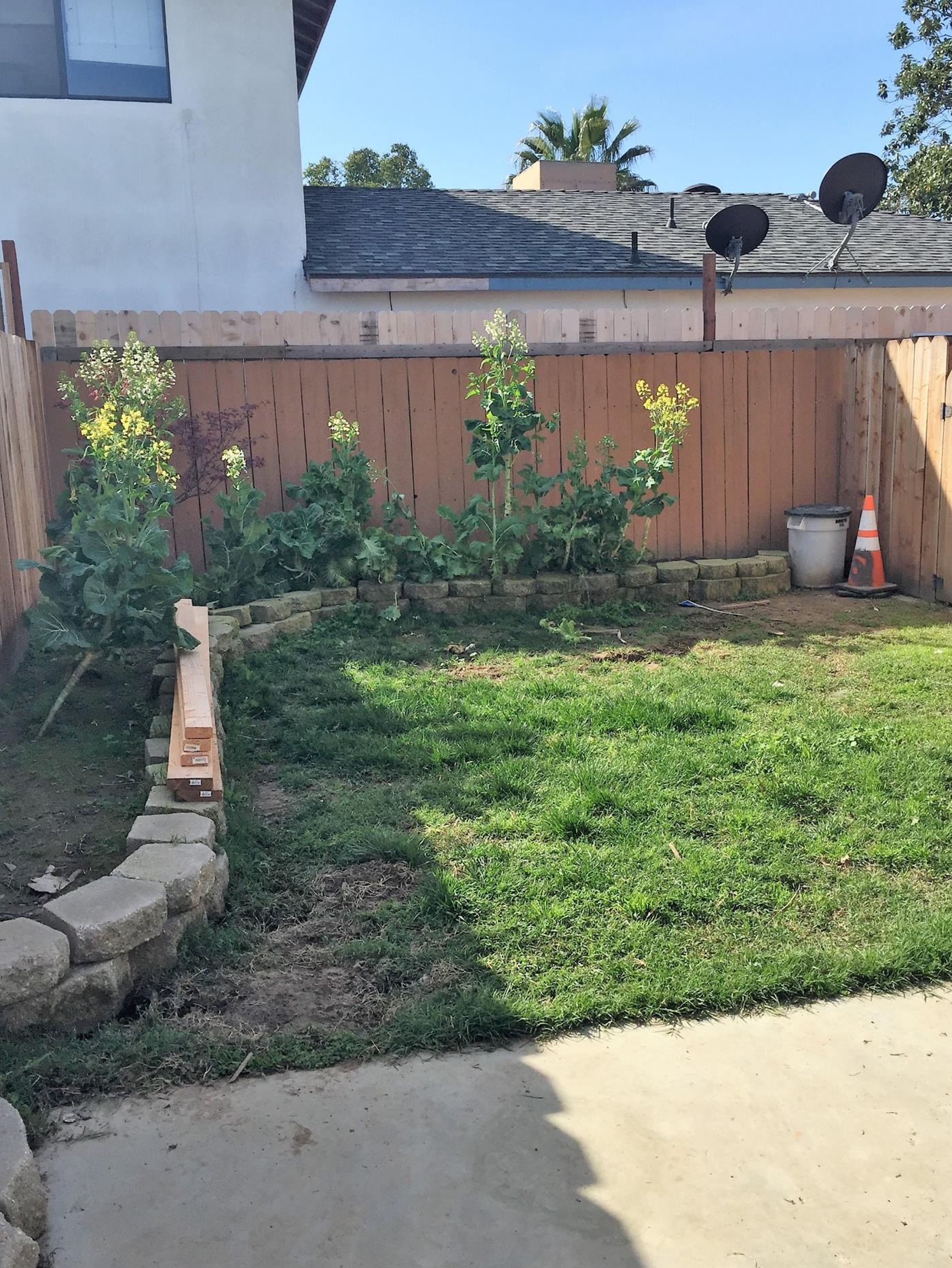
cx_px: 489
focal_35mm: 31
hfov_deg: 45.5
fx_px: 1136
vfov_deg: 58.3
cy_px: 646
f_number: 2.2
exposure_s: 1/1236
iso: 32
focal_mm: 4.15
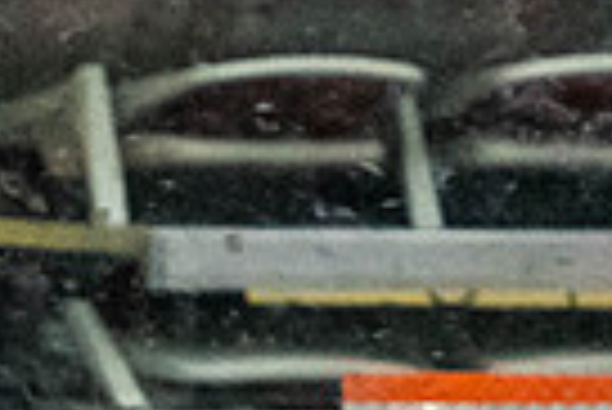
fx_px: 24608
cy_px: 943
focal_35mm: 1446
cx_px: -662
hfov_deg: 1.4
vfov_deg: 1.0
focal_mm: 160
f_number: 2.8
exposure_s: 1/640
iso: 3200
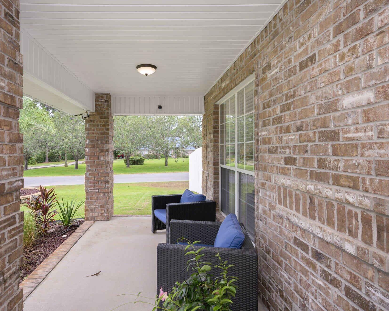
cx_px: 154
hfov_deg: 75.2
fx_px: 249
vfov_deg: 64.1
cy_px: 151
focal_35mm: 22
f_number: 9
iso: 100
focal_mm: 18.5
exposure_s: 1/125
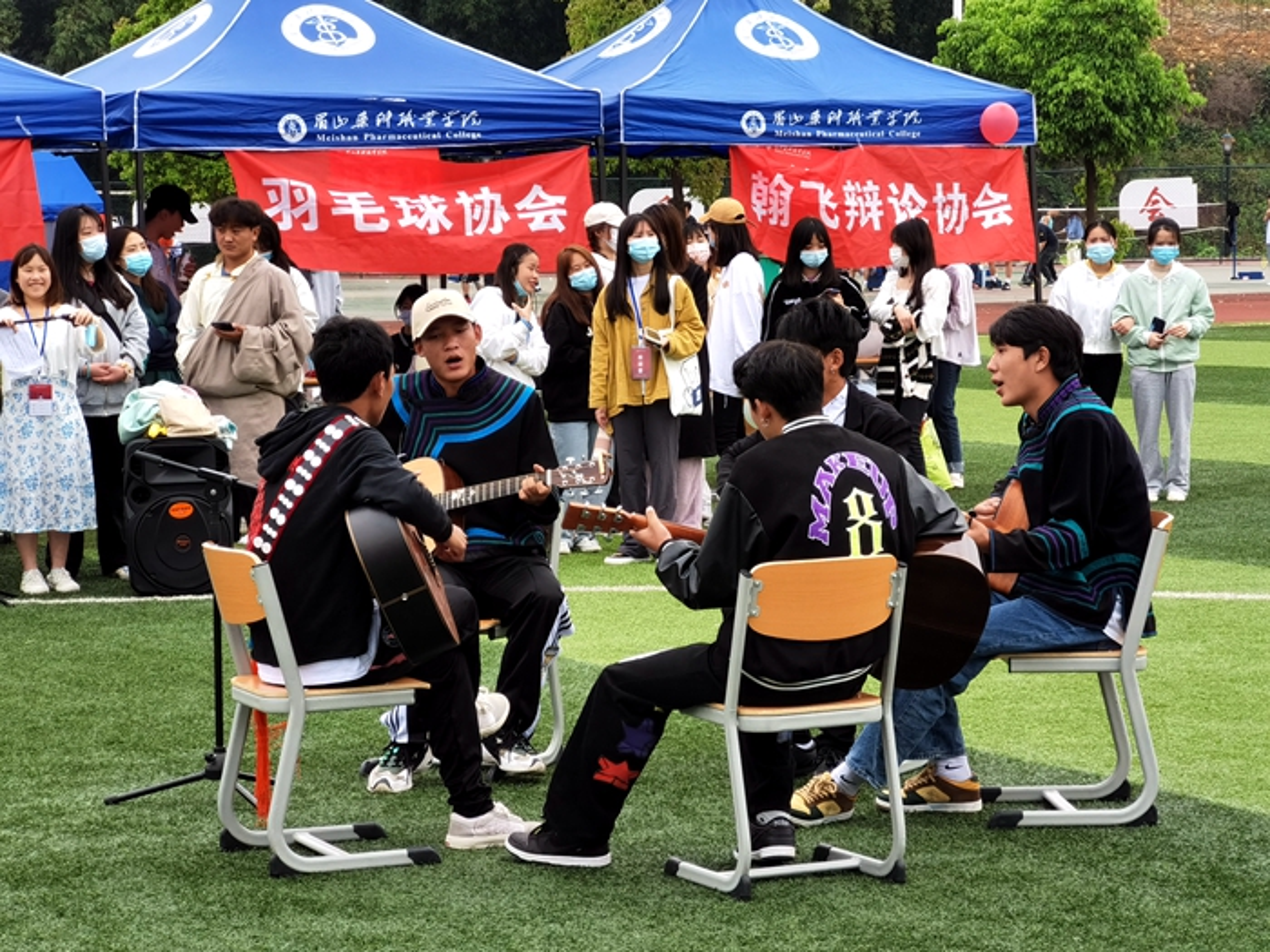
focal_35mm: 106
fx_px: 3889
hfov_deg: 18.5
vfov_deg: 14.0
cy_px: 476
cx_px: 635
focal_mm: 7.48
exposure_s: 1/279
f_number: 2.4
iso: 50
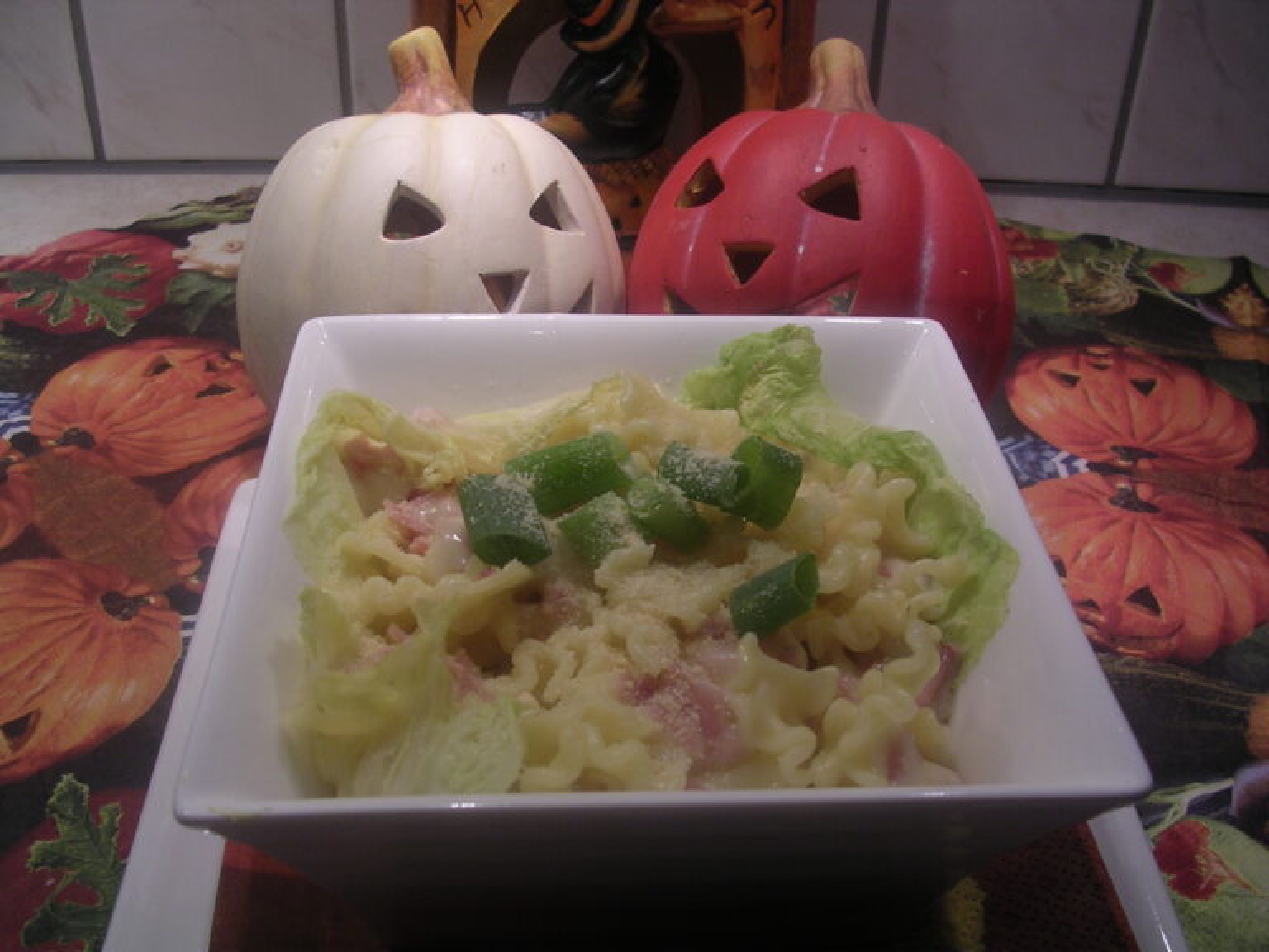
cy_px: 476
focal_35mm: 38
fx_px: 1393
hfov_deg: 49.0
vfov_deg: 37.7
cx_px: 634
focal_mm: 5.8
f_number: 2.8
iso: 100
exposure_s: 1/71.9
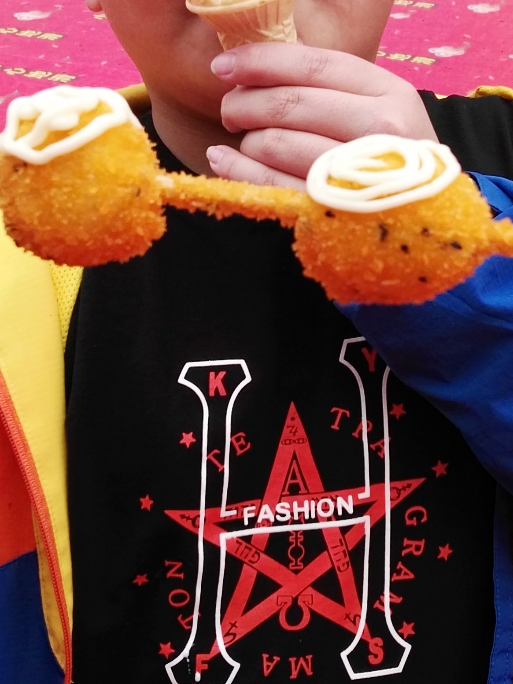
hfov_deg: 19.6
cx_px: 276
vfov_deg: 26.0
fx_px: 1482
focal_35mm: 75
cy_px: 324
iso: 64
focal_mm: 2.96
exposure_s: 1/752
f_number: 2
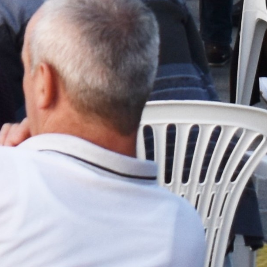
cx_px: -485
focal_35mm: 312
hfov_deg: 5.3
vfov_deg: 5.3
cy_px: -527
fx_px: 2723
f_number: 5.6
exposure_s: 1/80
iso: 400
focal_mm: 26
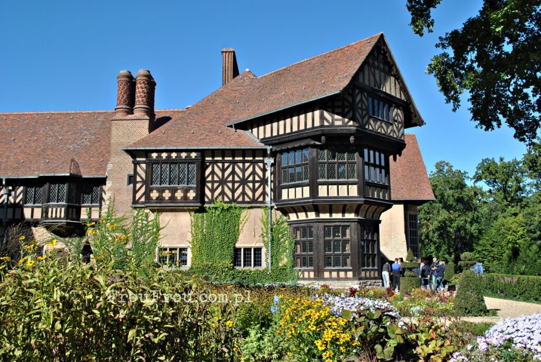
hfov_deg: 53.1
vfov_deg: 37.0
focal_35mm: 36
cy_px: 181
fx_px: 542
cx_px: 270
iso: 100
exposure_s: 1/250
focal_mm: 24
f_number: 8
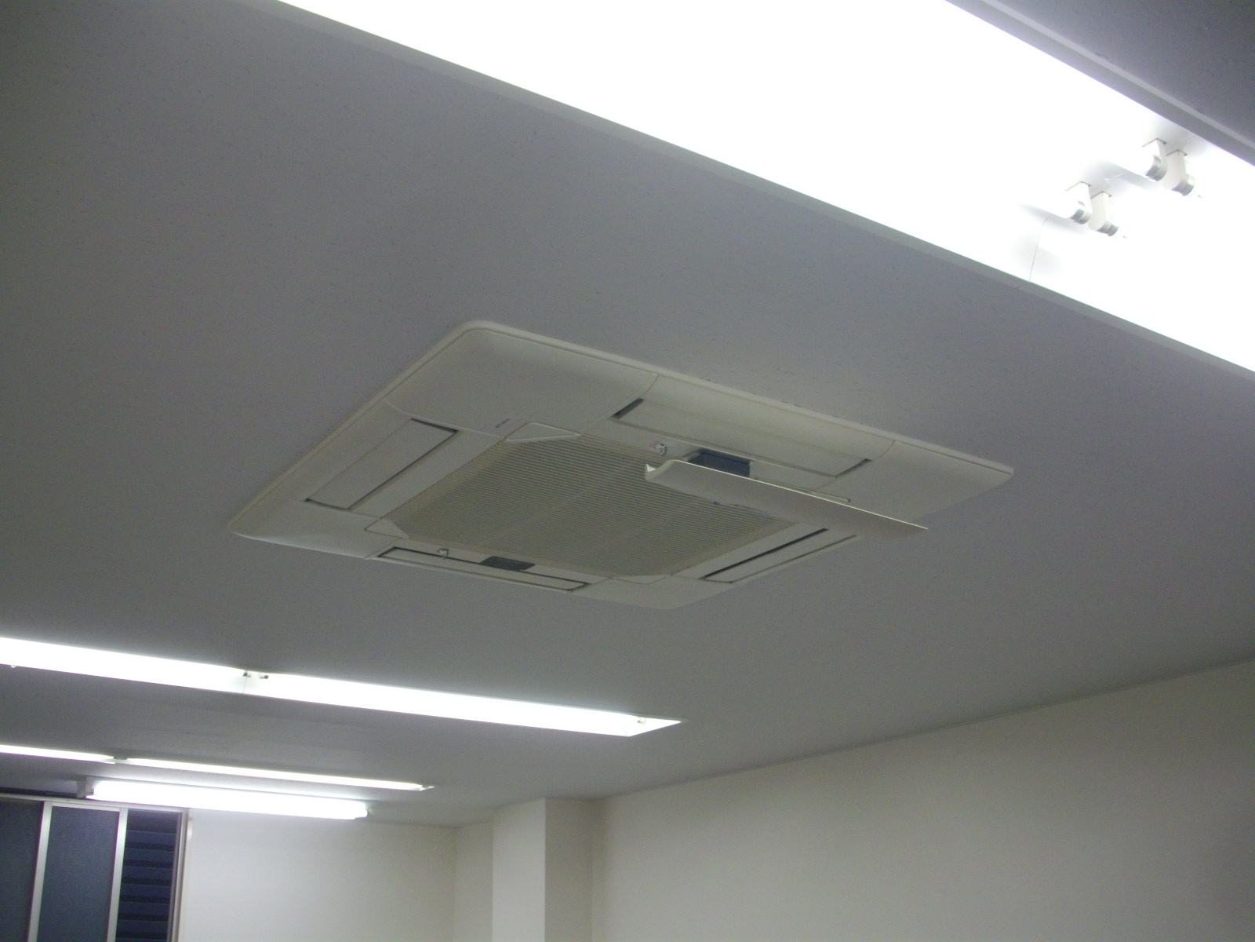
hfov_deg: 50.1
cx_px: 628
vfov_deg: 38.7
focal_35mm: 37
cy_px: 471
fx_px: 1341
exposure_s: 1/125
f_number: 2.8
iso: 187
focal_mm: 6.2
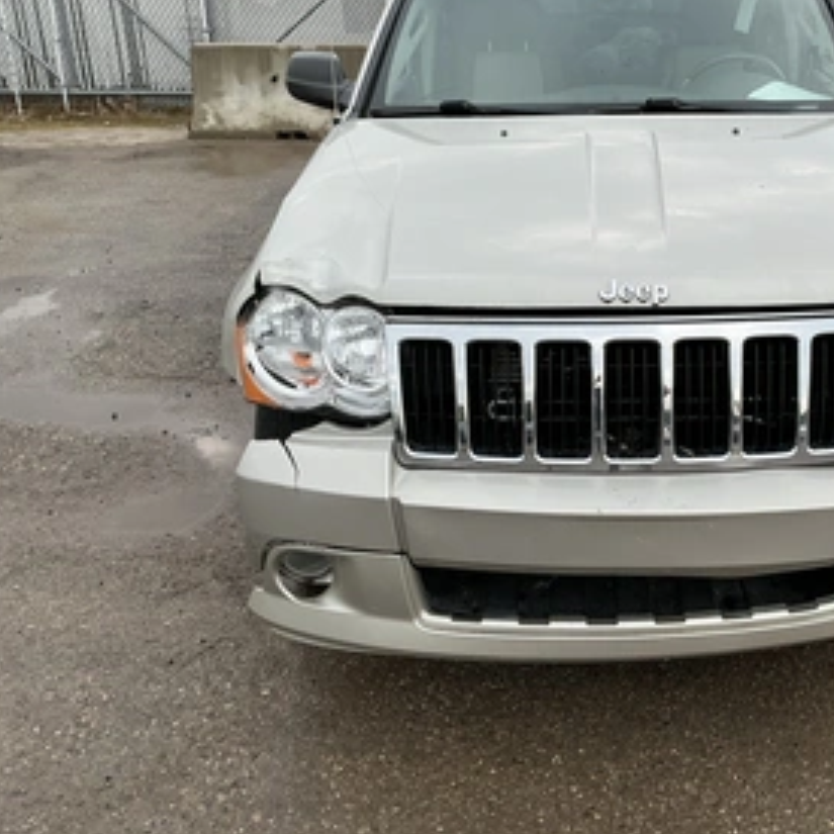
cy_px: 391
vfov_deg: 46.0
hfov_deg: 45.0
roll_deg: +1.1
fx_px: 981
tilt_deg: -21.5
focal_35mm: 36
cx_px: 585
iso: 32
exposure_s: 1/122
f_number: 1.8
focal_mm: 3
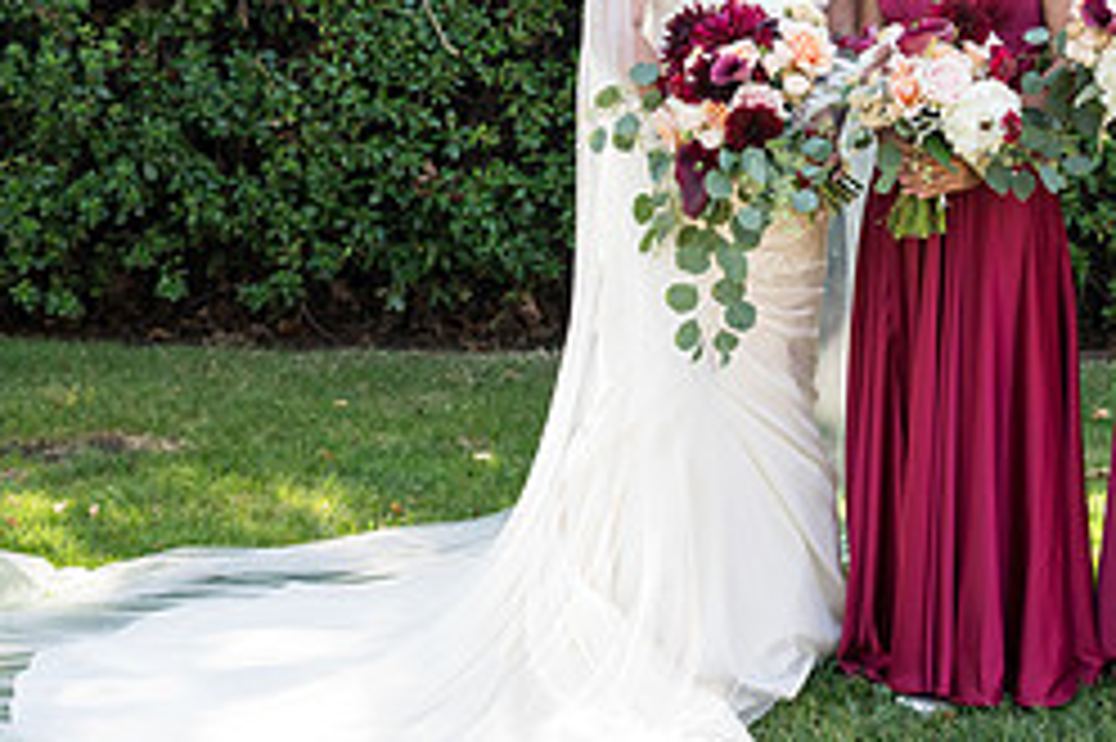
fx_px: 2540
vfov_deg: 16.4
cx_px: 1008
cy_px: 70
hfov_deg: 24.1
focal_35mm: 82
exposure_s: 1/320
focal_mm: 35
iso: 640
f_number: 4
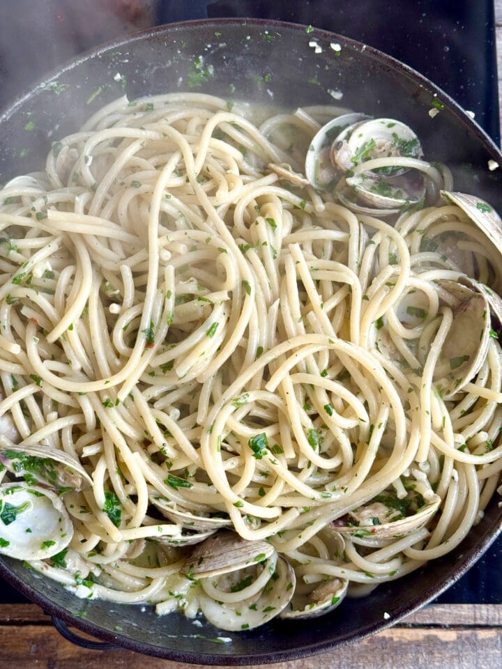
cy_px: 334
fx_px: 928
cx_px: 251
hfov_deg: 30.3
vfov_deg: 39.7
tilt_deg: -78.7
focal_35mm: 48
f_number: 1.78
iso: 64
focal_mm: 6.76
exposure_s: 1/121
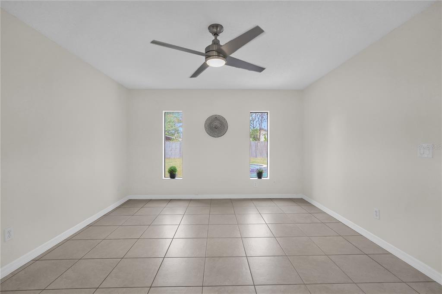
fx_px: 196
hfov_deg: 96.8
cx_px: 221
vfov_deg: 73.7
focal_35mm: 16
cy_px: 147
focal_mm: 16
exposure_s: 1/160
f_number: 4
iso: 200
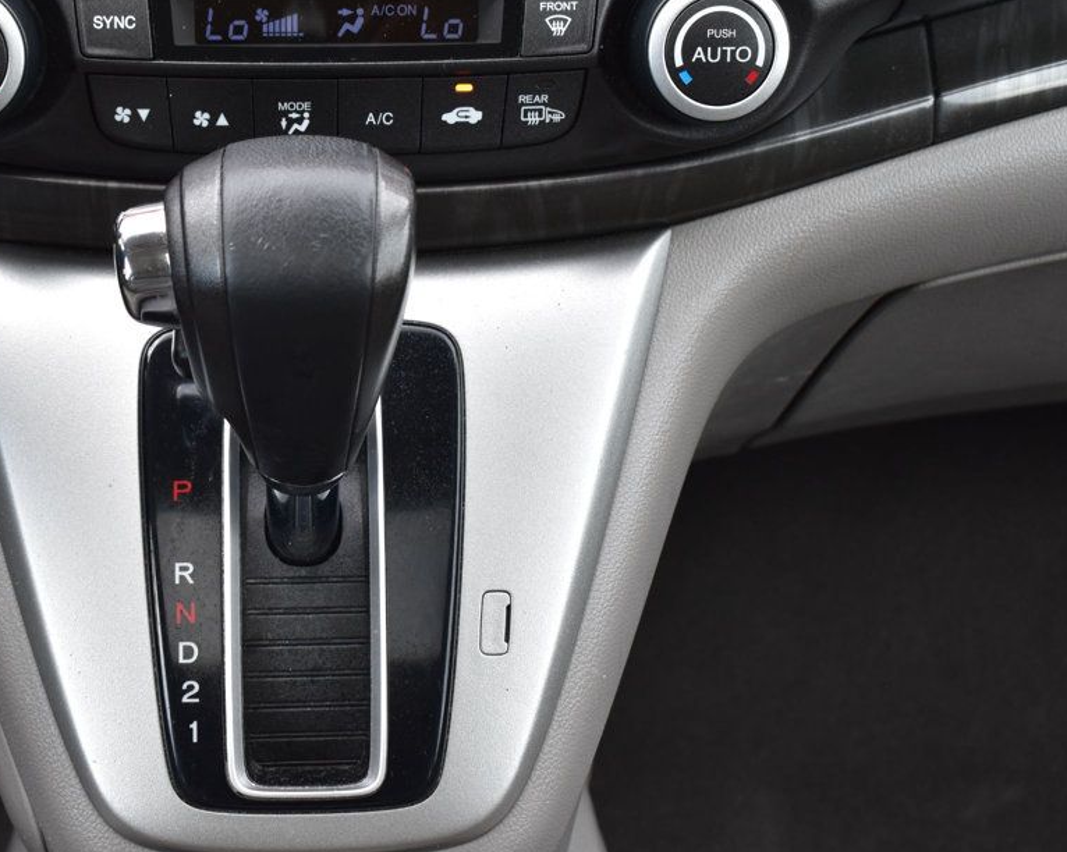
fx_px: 2020
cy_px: 394
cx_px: 359
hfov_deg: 29.4
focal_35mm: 64
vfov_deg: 23.8
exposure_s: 1/60
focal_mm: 34
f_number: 8
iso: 400
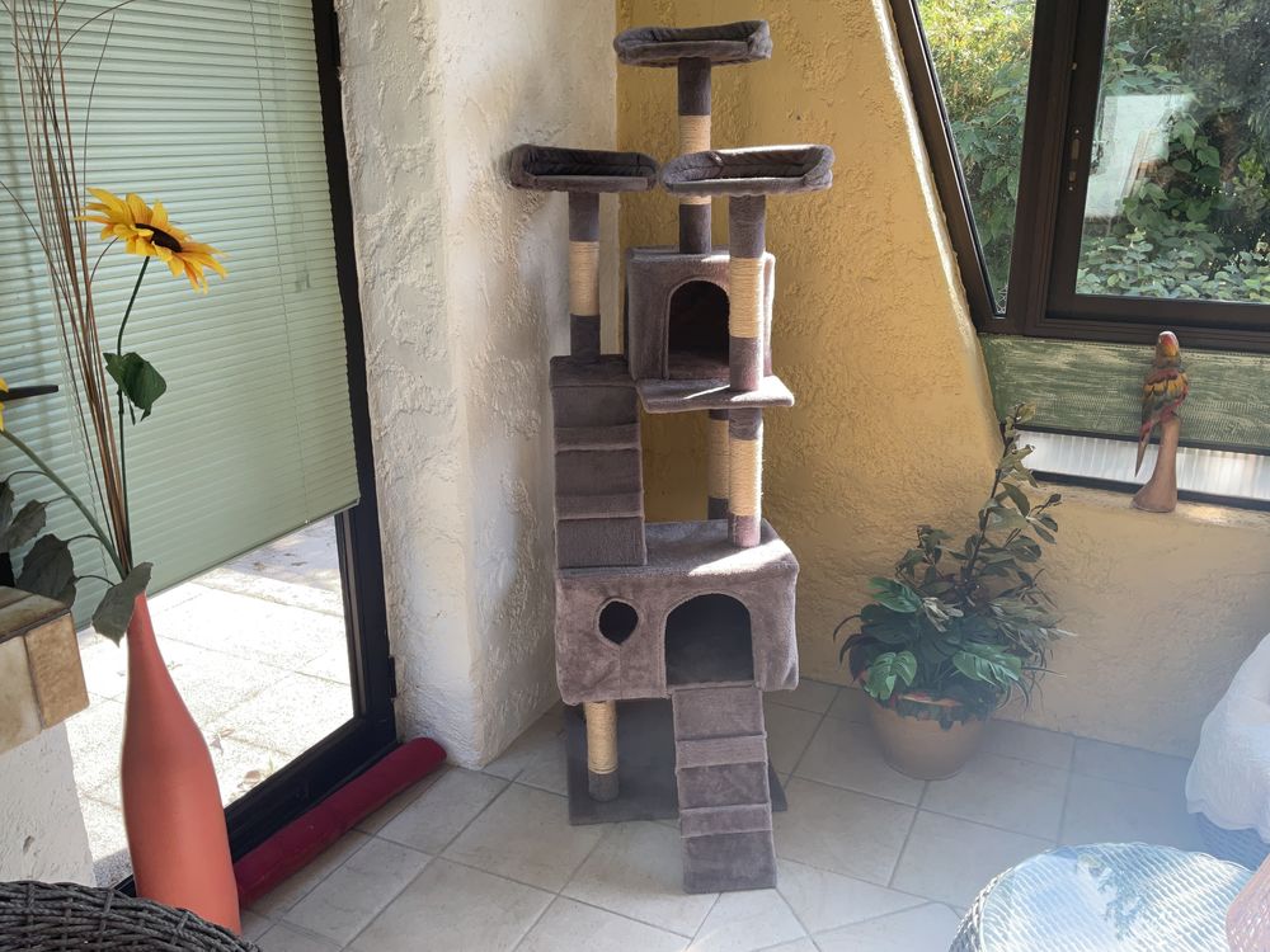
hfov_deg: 61.7
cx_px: 635
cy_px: 476
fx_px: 1064
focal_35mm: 29
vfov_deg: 48.2
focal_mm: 3
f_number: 1.8
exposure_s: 1/120
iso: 20
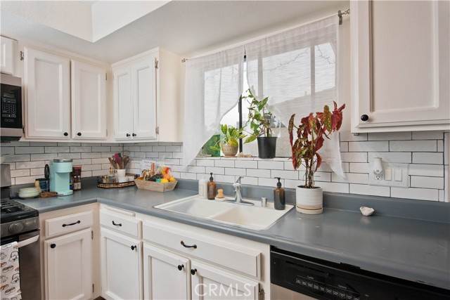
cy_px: 150
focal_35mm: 18
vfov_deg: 67.4
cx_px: 225
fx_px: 225
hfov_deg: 90.0
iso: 400
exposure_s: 1/200
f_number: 7.1
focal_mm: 18
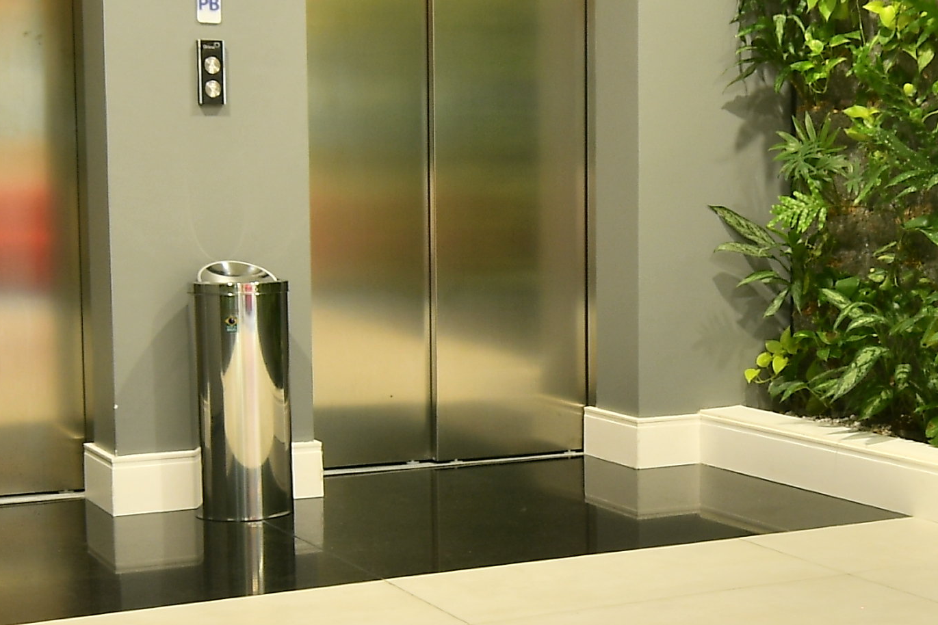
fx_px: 1785
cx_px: 664
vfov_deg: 19.9
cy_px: 301
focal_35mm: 69
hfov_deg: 29.1
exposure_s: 2.5
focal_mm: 15
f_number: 16
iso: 100
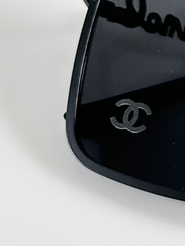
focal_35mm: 267
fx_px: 1902
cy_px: 127
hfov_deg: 5.4
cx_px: 403
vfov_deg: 7.4
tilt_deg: -49.5
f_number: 1.78
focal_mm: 6.86
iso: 80
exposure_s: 1/100
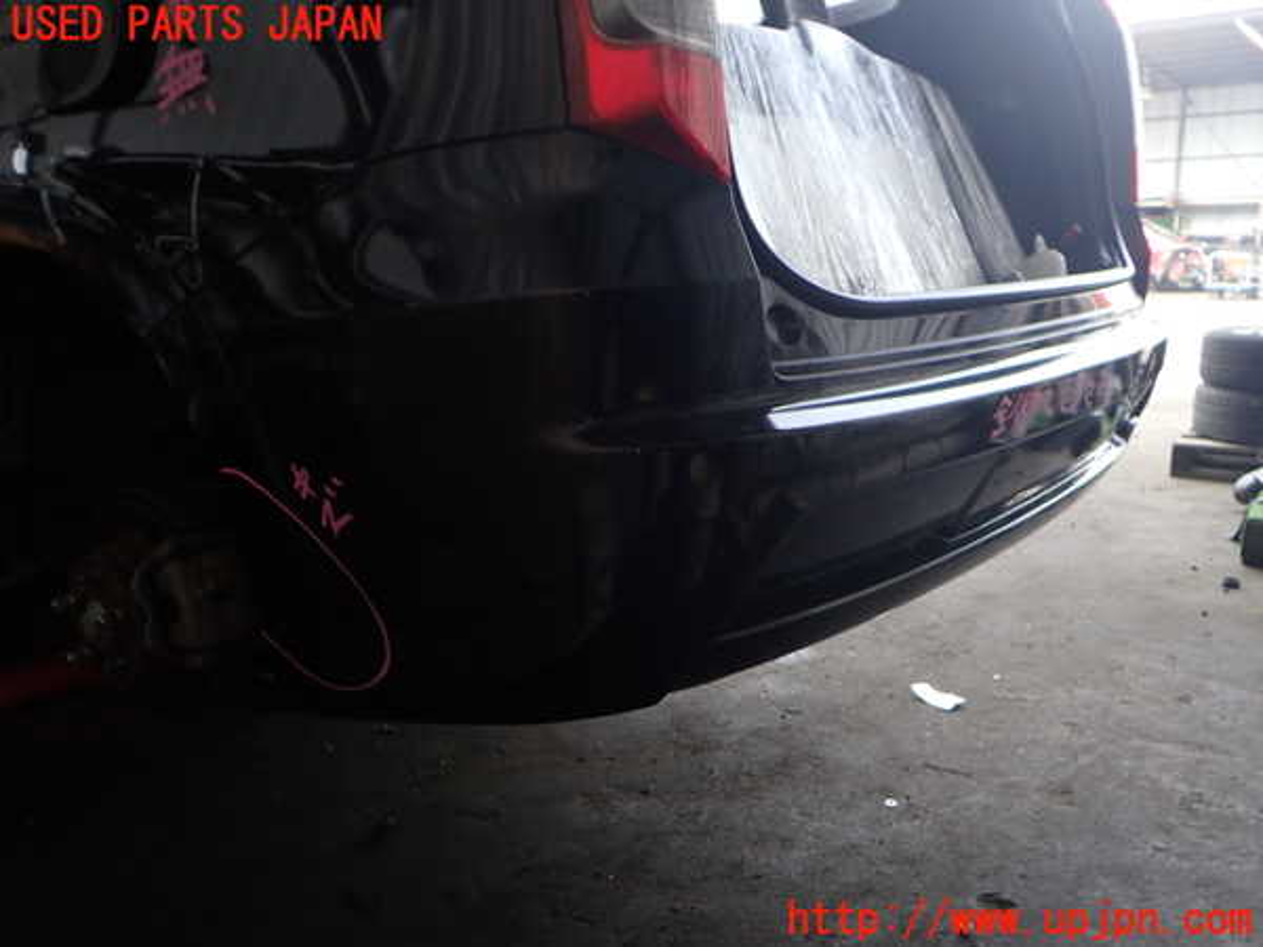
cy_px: 474
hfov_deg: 60.0
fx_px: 1095
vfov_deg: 46.8
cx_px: 632
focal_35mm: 30
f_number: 6.3
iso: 200
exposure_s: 1/30
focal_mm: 5.4
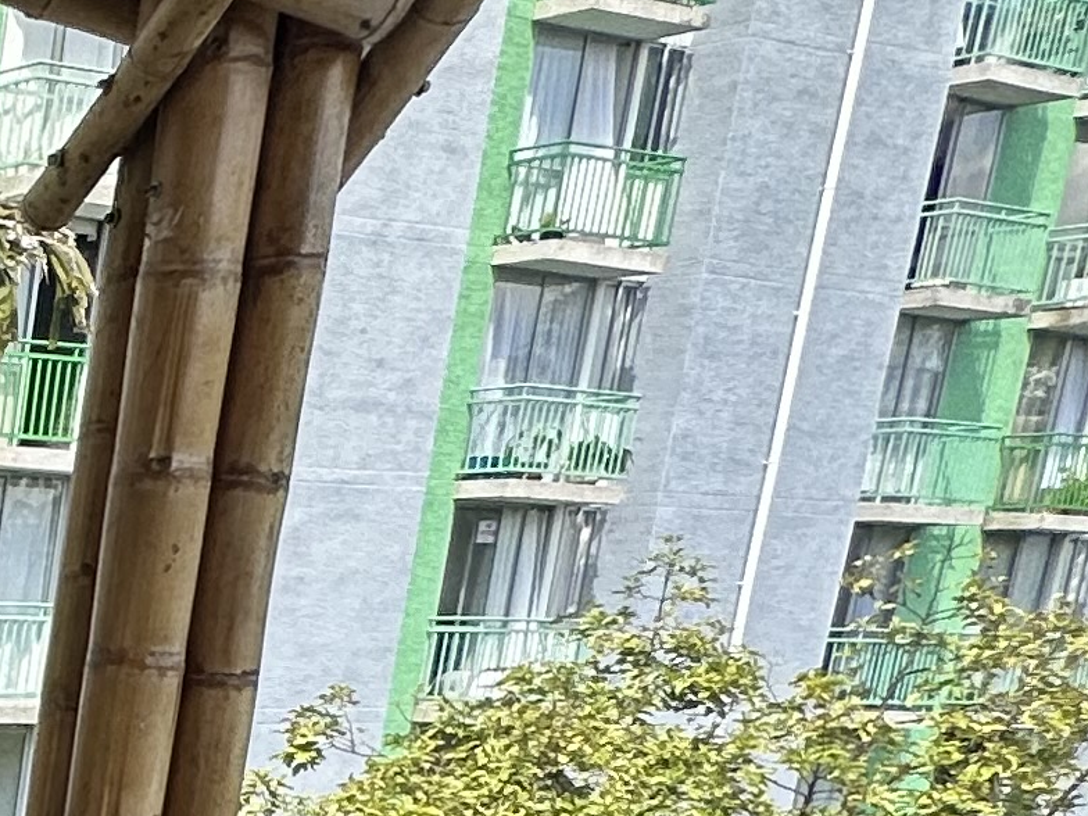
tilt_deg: -12.6
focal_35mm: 72
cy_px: 1121
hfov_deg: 17.5
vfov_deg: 18.7
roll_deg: -1.7
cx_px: -1182
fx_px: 2263
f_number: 2.2
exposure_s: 1/487
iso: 40
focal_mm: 2.22
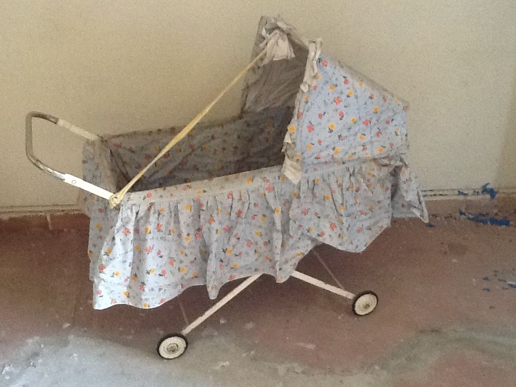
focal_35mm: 44
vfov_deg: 32.9
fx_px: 656
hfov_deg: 42.9
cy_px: 194
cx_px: 258
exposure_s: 1/30
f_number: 2.4
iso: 250
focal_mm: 2.03
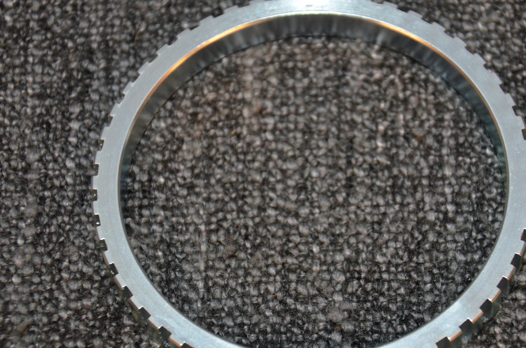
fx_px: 2109
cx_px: 324
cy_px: 196
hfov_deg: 14.2
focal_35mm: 145
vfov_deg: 9.4
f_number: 5.3
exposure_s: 1/200
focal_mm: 75
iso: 2500
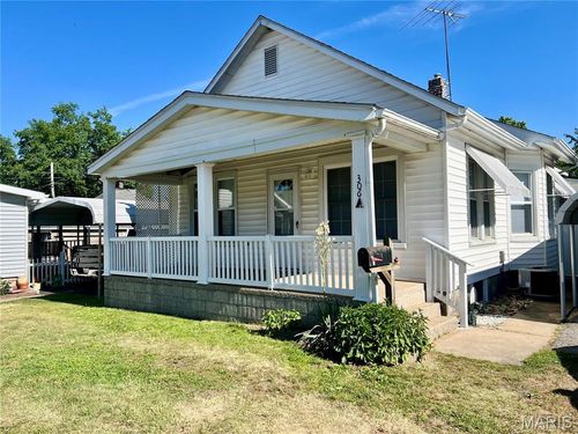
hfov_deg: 67.3
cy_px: 217
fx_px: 434
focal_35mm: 26
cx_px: 289
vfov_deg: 53.1
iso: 50
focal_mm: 5.7
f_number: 1.5
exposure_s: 1/3571
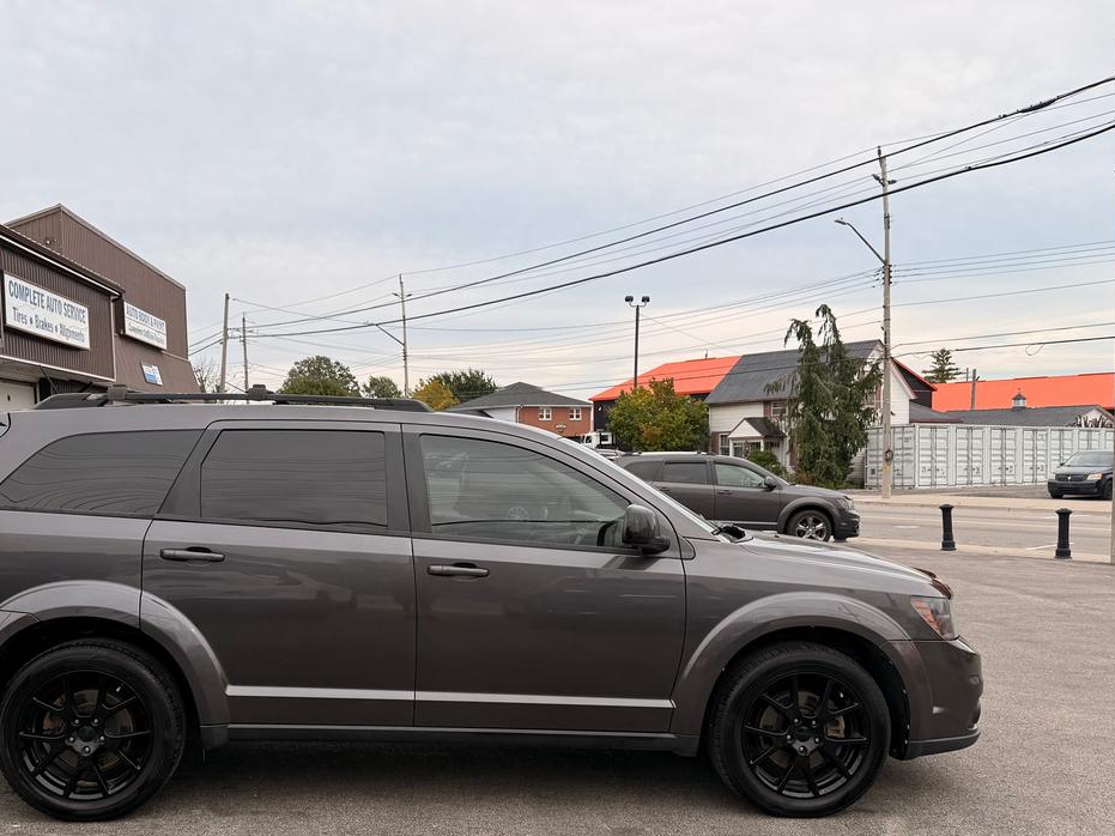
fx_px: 1063
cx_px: 452
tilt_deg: -4.0
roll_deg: +1.2
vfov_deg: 42.5
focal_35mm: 33
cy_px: 537
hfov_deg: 55.0
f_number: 1.78
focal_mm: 6.76
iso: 80
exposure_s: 1/2801
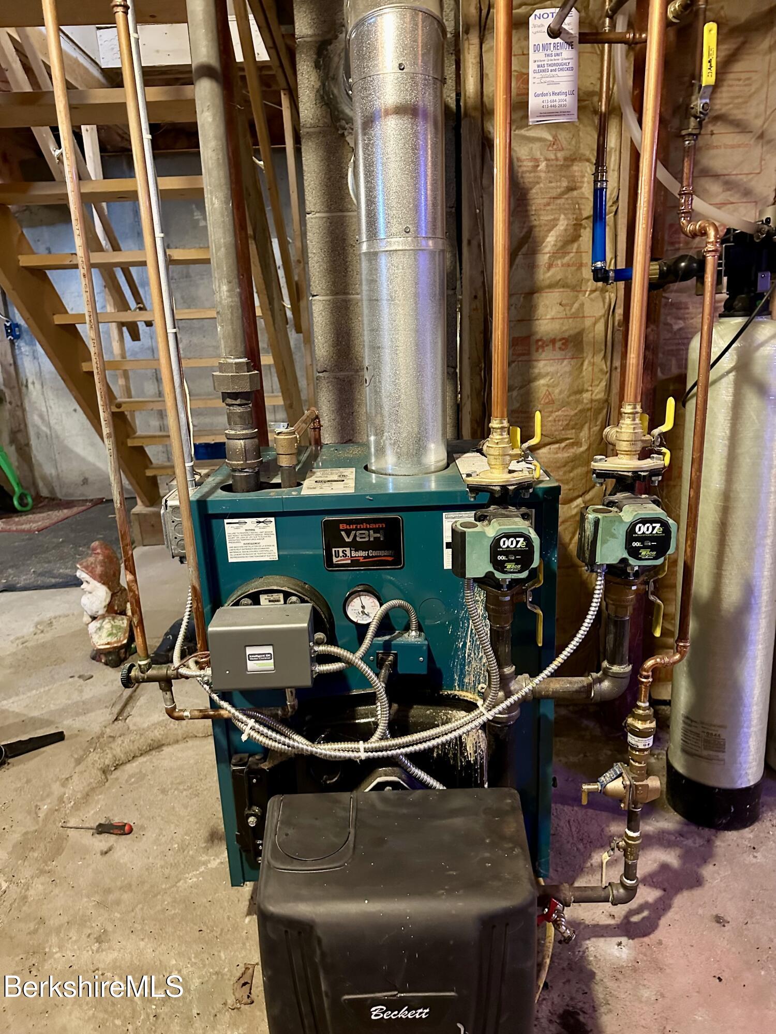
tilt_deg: -15.7
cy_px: 517
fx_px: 717
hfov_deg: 56.8
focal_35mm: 24
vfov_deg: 71.6
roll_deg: +2.5
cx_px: 388
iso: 800
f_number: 1.78
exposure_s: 1/30
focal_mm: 6.86
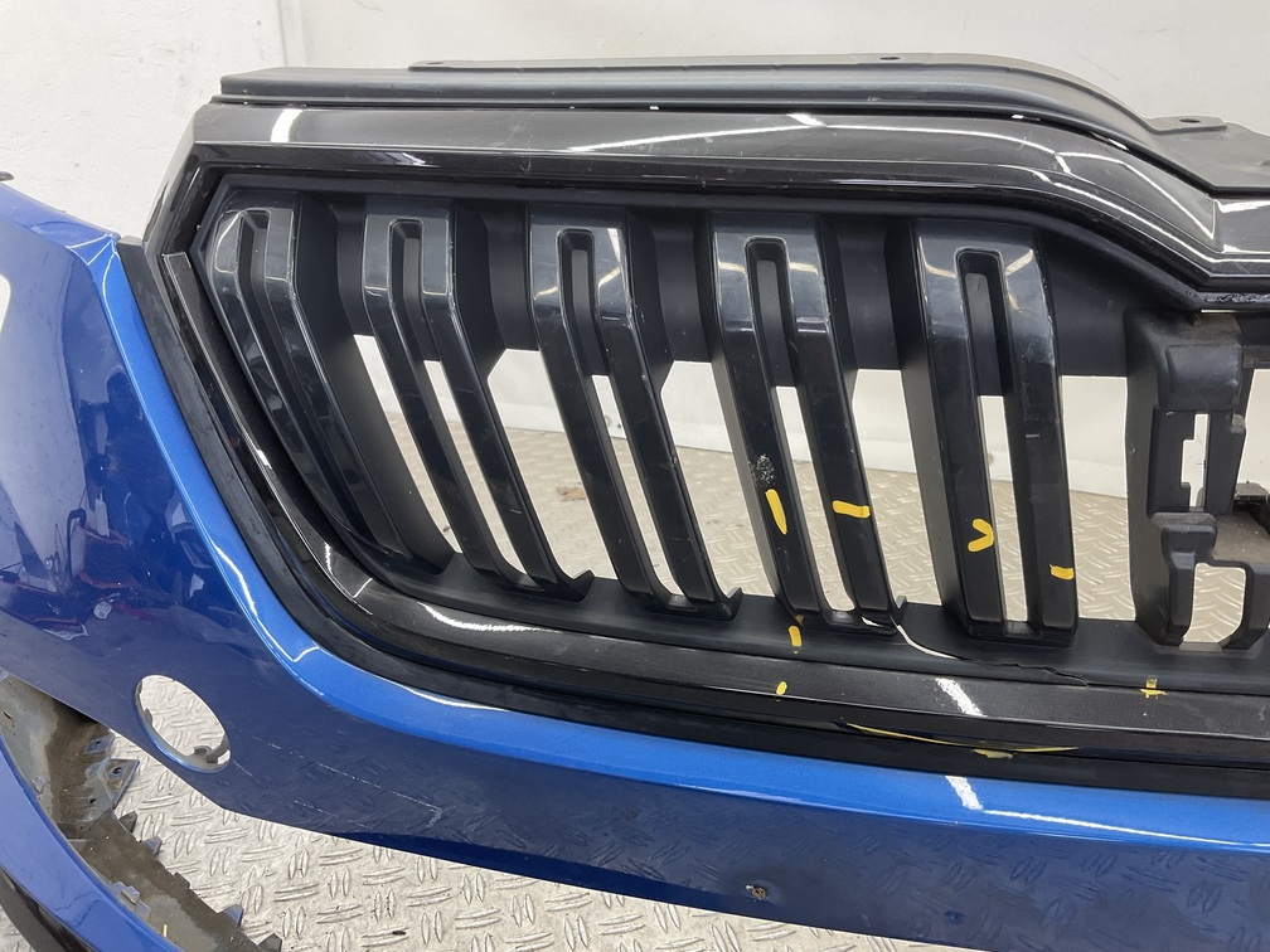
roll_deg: +4.1
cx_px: 635
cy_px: 476
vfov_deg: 48.2
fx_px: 1064
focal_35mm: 29
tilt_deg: -19.2
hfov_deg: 61.7
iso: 50
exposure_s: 1/60
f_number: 1.8
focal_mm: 3
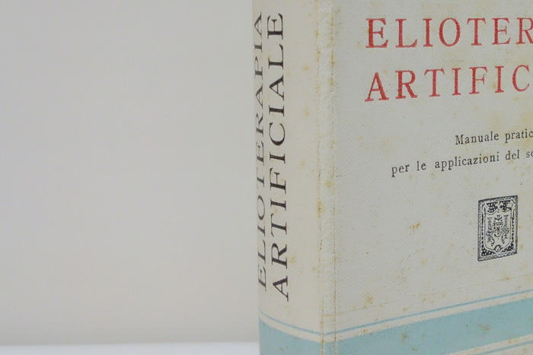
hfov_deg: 30.5
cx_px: 439
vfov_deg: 21.2
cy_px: 146
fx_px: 948
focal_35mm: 64
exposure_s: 1/100
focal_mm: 10.4
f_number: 3.2
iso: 800
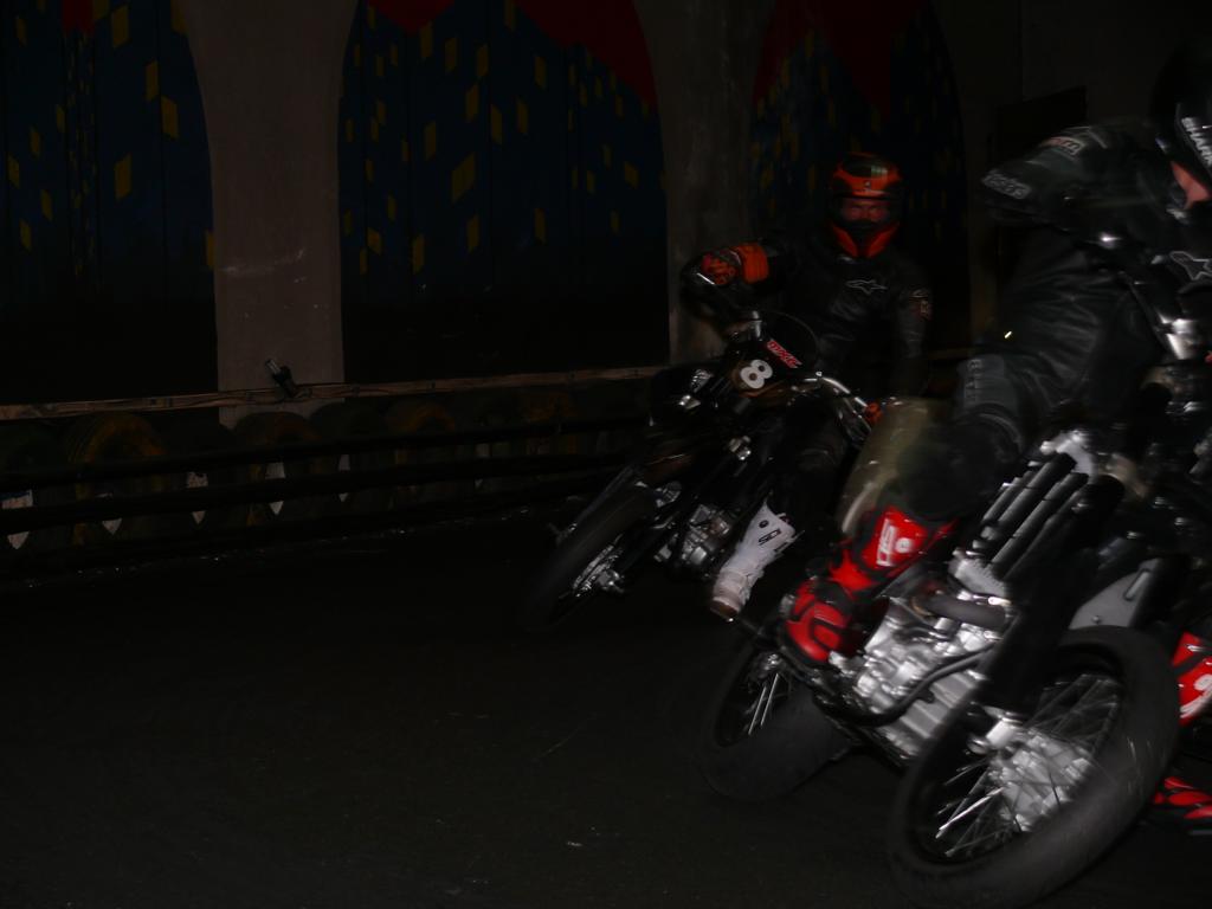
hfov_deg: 19.4
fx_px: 3536
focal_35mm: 101
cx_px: 606
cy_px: 454
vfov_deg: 14.6
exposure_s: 1/30
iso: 100
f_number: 3.2
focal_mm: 21.3
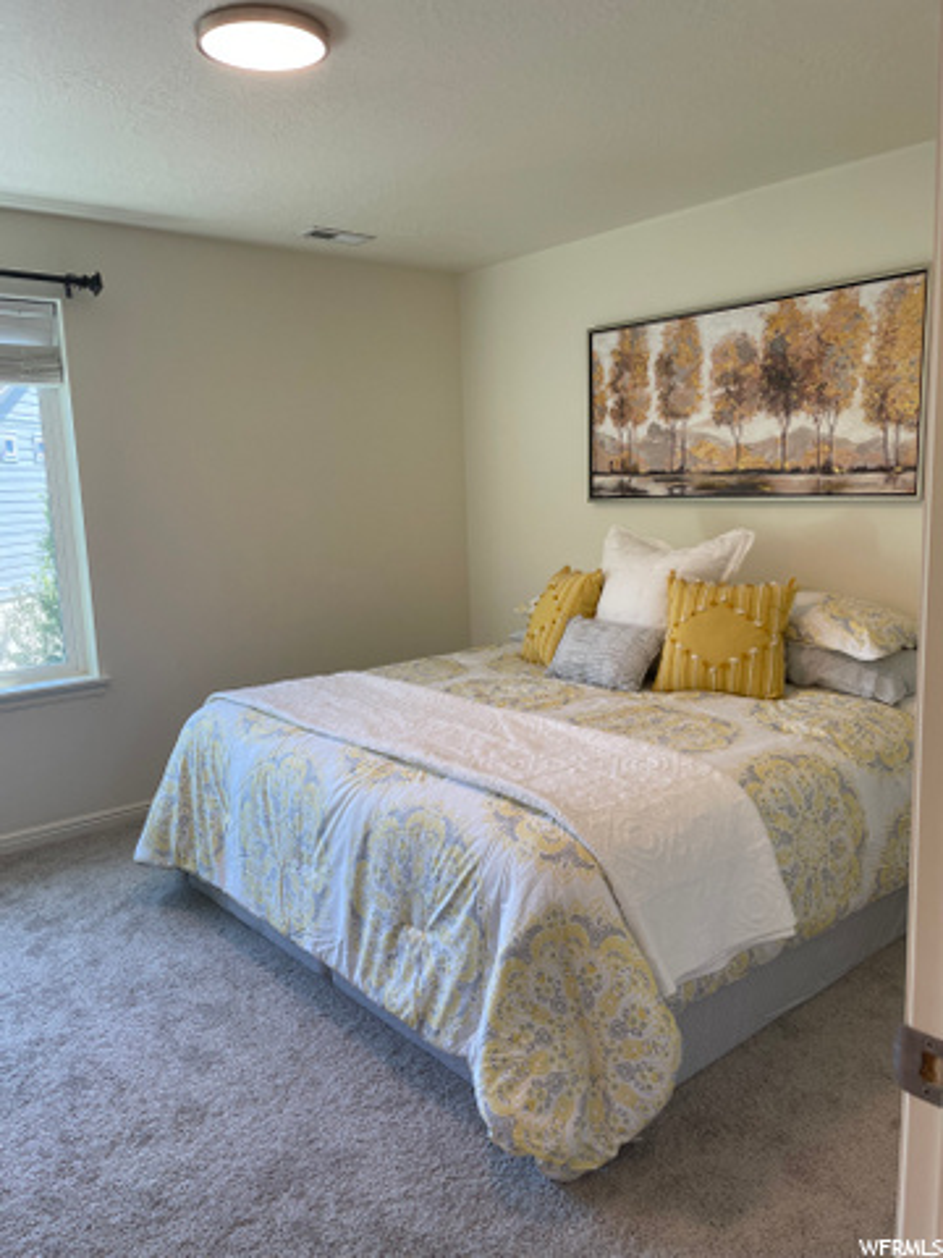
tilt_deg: -8.5
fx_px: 944
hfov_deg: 53.1
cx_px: 472
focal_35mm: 26
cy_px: 629
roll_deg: +2.8
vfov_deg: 67.3
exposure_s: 1/120
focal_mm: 4.2
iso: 50
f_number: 1.6
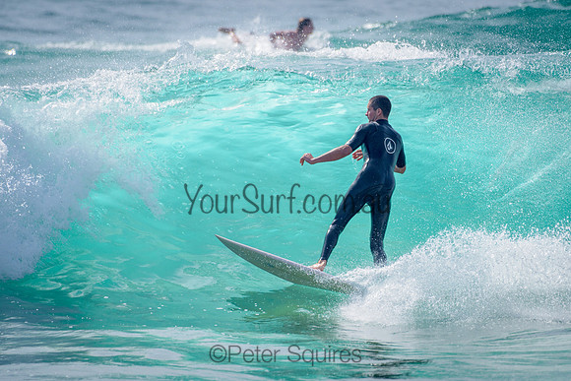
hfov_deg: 3.4
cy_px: 180
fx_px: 9724
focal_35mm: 613
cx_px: 320
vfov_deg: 2.2
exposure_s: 1/2000
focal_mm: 500
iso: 125
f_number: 5.6
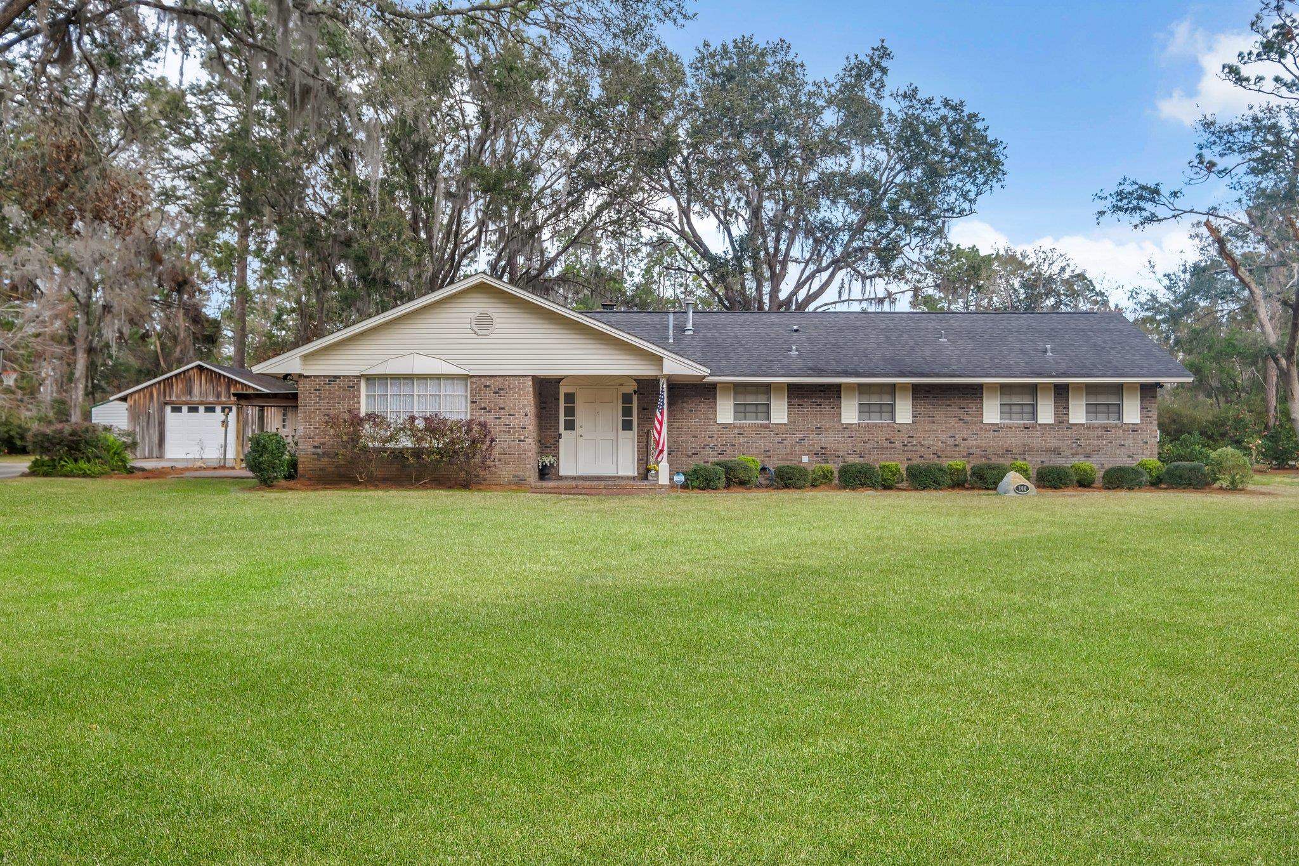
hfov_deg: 53.1
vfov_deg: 36.9
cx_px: 650
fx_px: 1299
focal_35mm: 36
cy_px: 433
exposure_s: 1/450
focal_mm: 24
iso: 250
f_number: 7.1
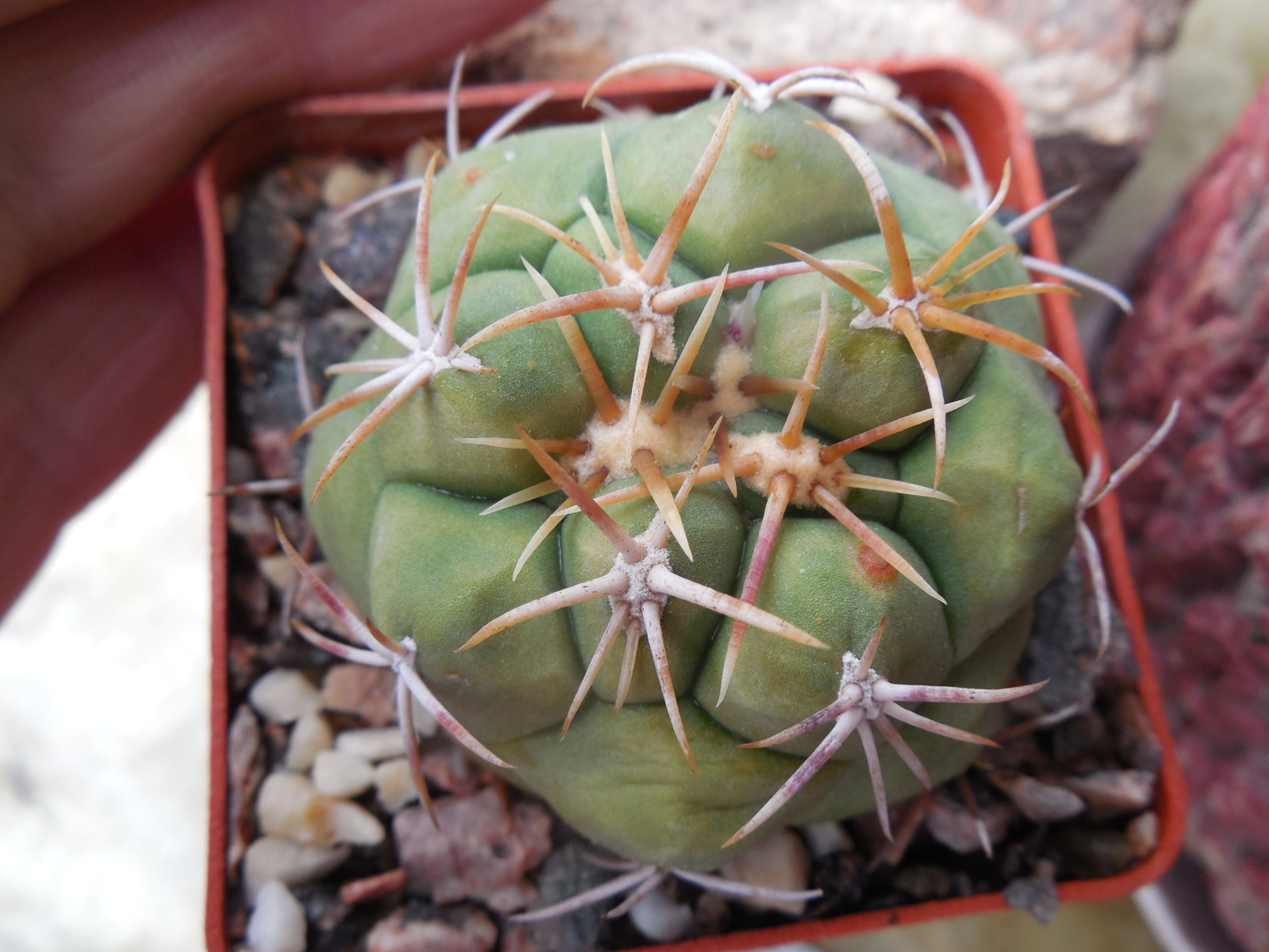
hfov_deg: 58.4
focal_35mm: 31
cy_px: 476
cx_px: 634
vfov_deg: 45.4
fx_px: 1136
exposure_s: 1/80
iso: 125
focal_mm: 5.6
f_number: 3.6
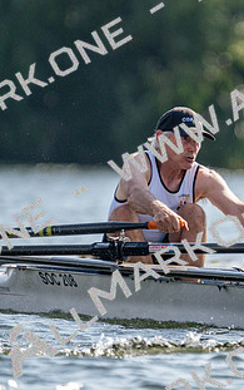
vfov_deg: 1.8
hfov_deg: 1.2
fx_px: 12091
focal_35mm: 1139
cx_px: 263
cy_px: 185
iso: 400
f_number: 6.3
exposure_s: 1/1600
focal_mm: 600
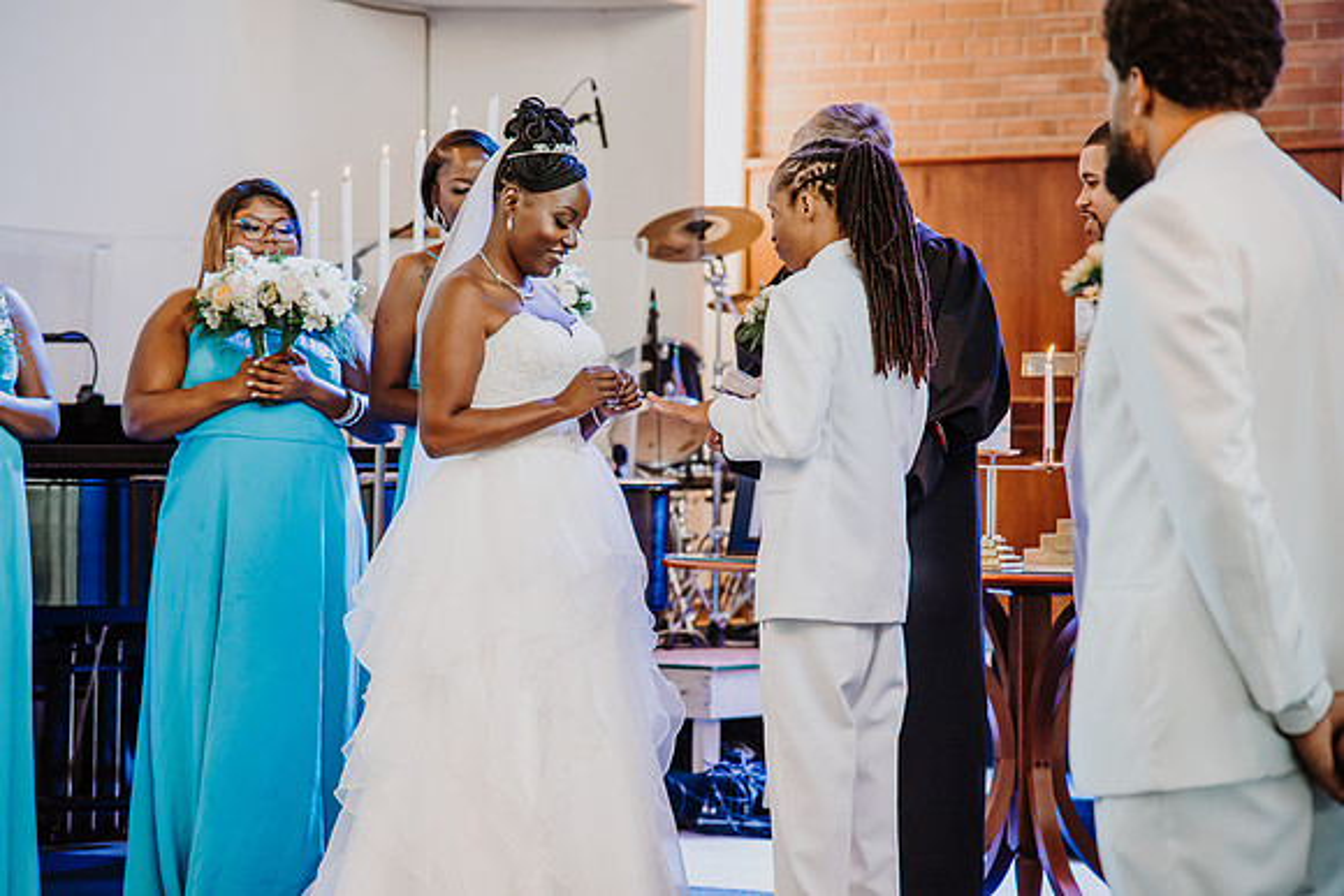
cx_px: 620
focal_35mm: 129
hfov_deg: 15.9
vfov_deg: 10.6
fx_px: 4825
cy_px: 458
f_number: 4
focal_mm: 120
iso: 1000
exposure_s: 1/125
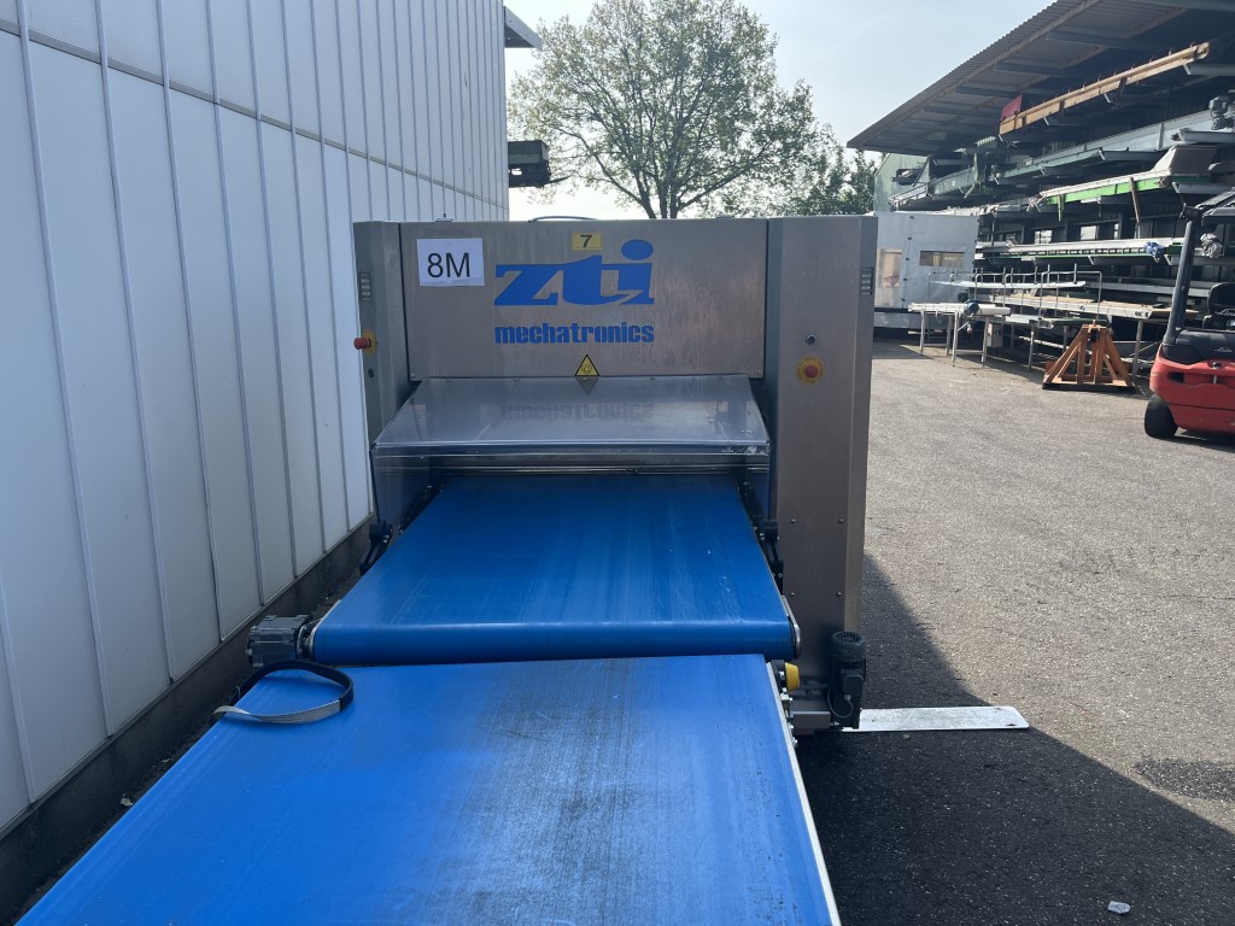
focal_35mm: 26
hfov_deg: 67.3
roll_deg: -1.5
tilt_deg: -12.4
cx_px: 618
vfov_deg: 53.1
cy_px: 463
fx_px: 928
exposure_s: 1/1600
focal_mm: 5.1
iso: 50
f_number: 1.6
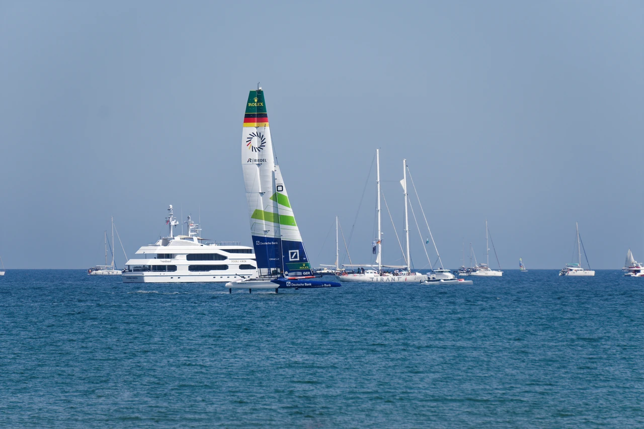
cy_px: 214
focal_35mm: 315
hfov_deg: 6.5
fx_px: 5634
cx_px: 322
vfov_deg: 4.4
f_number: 8
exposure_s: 1/500
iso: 100
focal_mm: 210
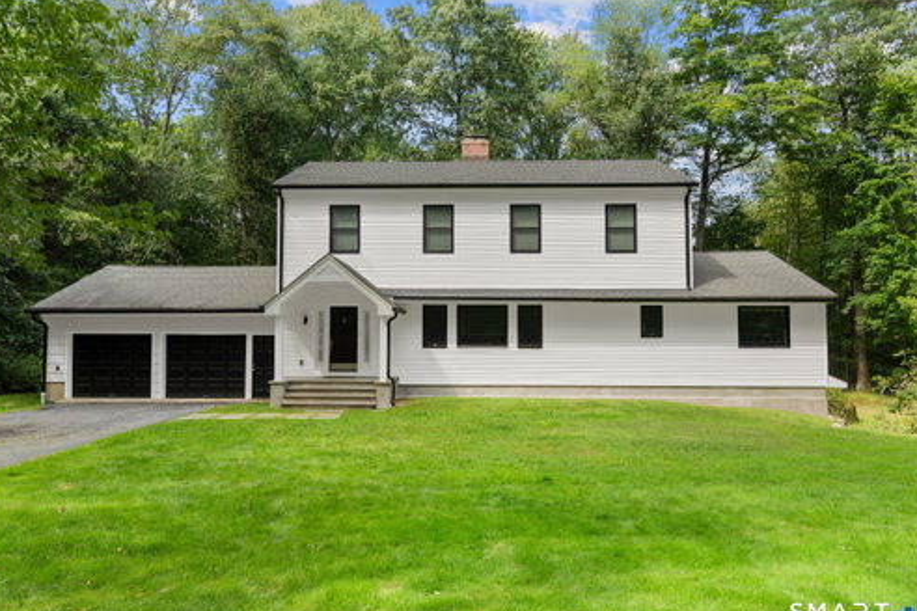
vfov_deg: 49.6
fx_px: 662
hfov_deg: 69.4
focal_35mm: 26
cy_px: 310
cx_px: 455
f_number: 9
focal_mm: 25
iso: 200
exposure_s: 1/25
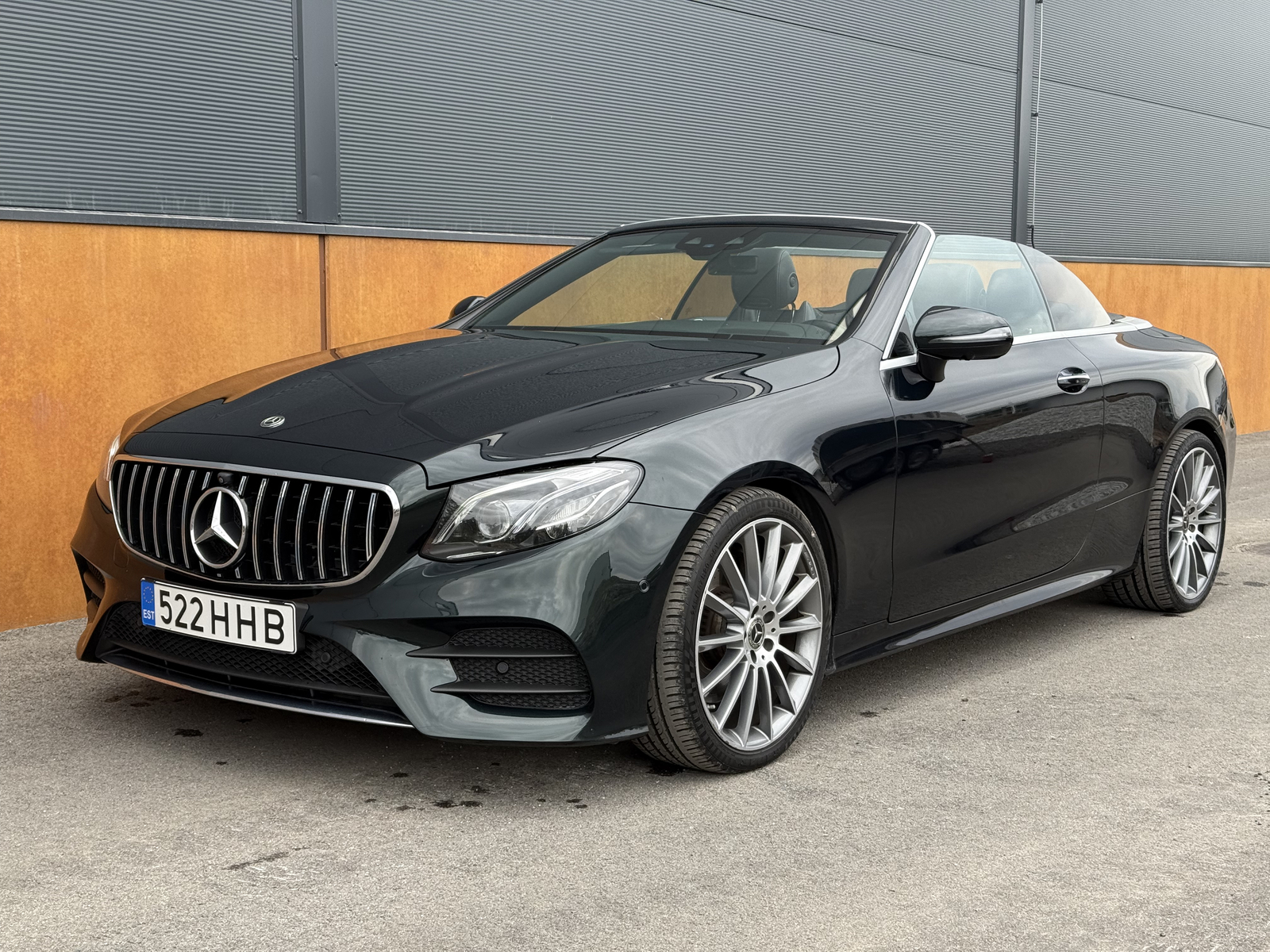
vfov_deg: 30.3
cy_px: 476
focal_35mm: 48
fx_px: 1761
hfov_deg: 39.7
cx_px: 635
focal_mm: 6.76
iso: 80
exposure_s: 1/657
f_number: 1.78
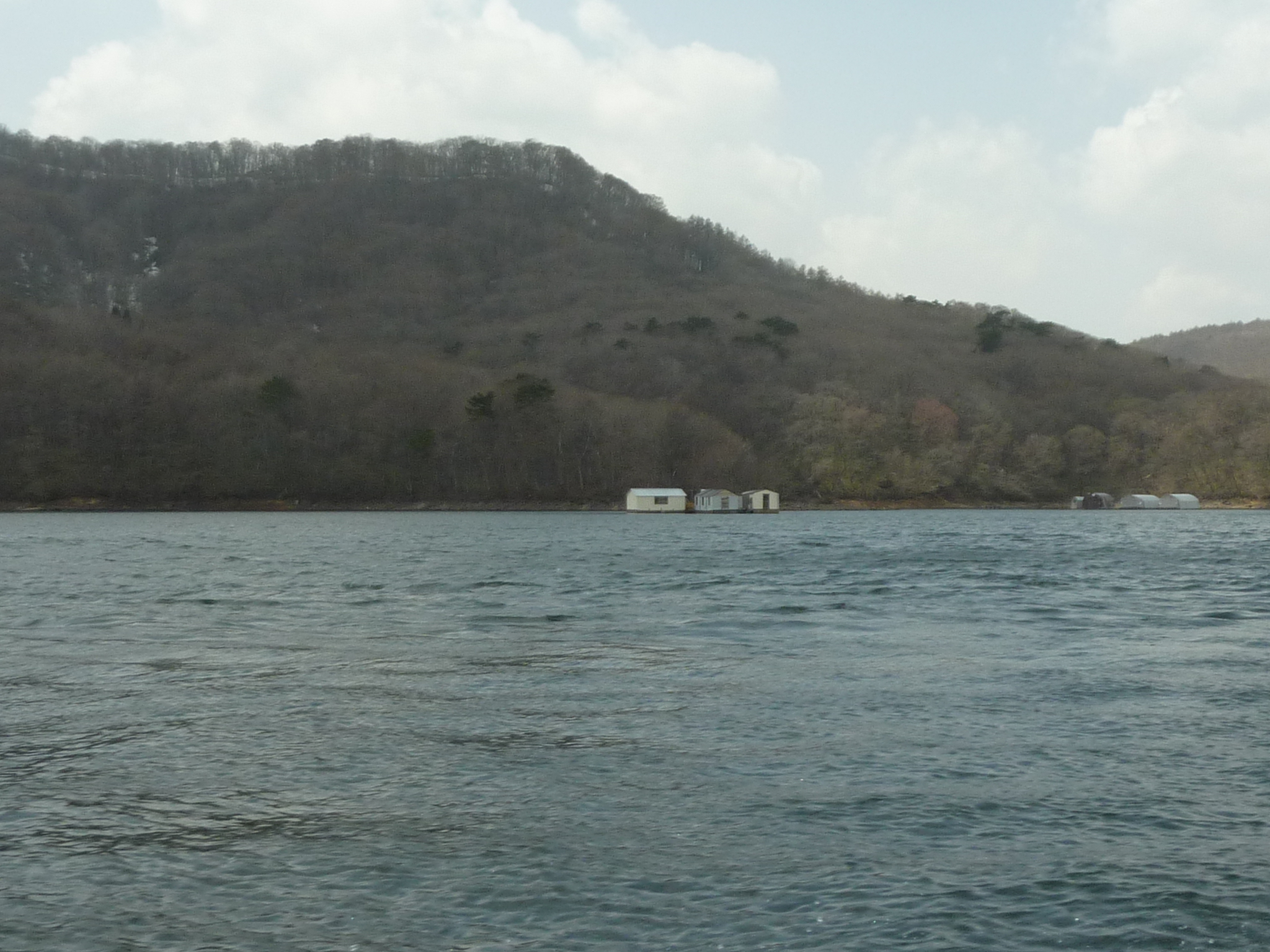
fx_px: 1871
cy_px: 476
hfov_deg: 37.5
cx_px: 635
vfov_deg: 28.6
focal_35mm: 51
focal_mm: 4.7
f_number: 5
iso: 100
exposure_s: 1/640
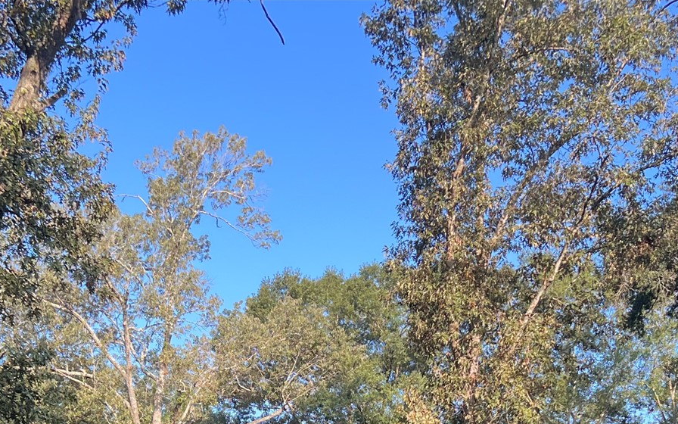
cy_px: 581
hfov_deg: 32.4
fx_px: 1164
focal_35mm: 63
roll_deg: +0.1
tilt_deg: +4.5
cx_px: 406
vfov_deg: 18.8
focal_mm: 5.7
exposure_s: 1/490
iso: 50
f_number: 1.5
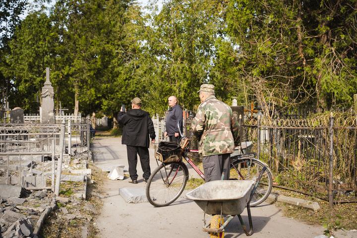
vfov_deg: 28.1
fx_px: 476
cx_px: 178
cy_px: 119
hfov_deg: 41.1
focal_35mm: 48
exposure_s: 1/320
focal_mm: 48
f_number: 4.5
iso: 160
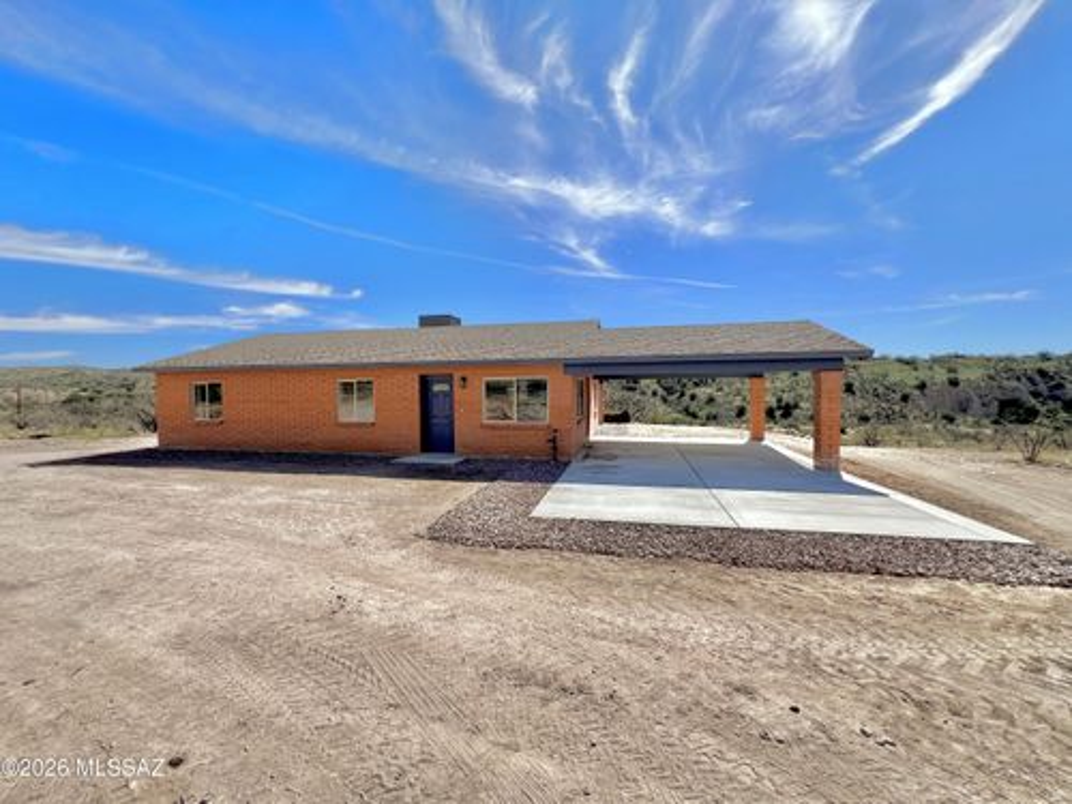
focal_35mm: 13
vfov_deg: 89.9
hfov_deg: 106.2
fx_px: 403
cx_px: 536
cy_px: 402
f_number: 1.8
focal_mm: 1.57
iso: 32
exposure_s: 1/2320
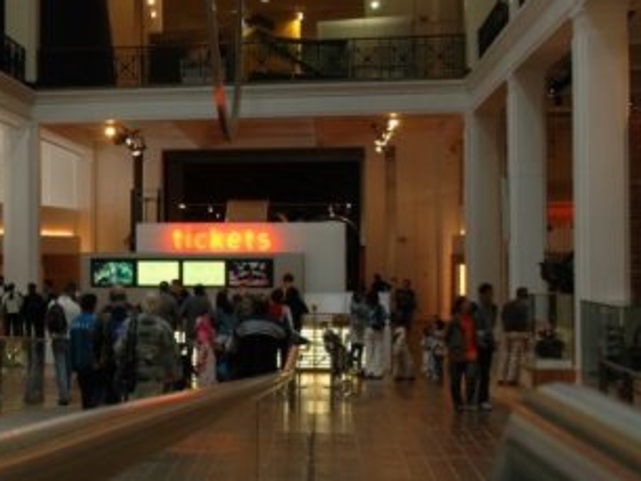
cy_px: 212
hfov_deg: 24.2
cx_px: -78
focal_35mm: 75
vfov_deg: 19.6
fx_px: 1389
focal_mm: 22
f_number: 6.3
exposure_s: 1/10
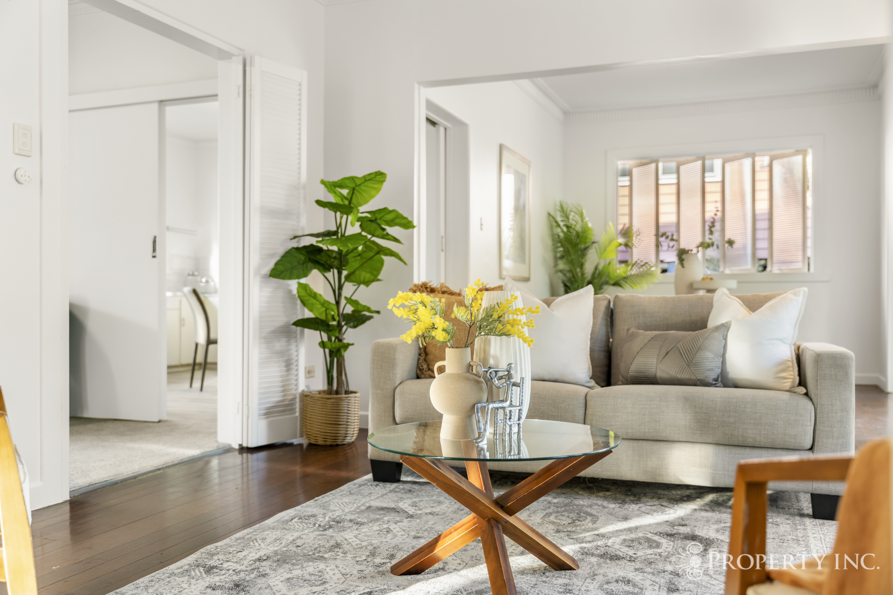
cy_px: 298
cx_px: 446
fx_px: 821
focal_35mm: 33
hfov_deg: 57.1
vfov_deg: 39.9
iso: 320
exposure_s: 1/80
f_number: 2.8
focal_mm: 33.1
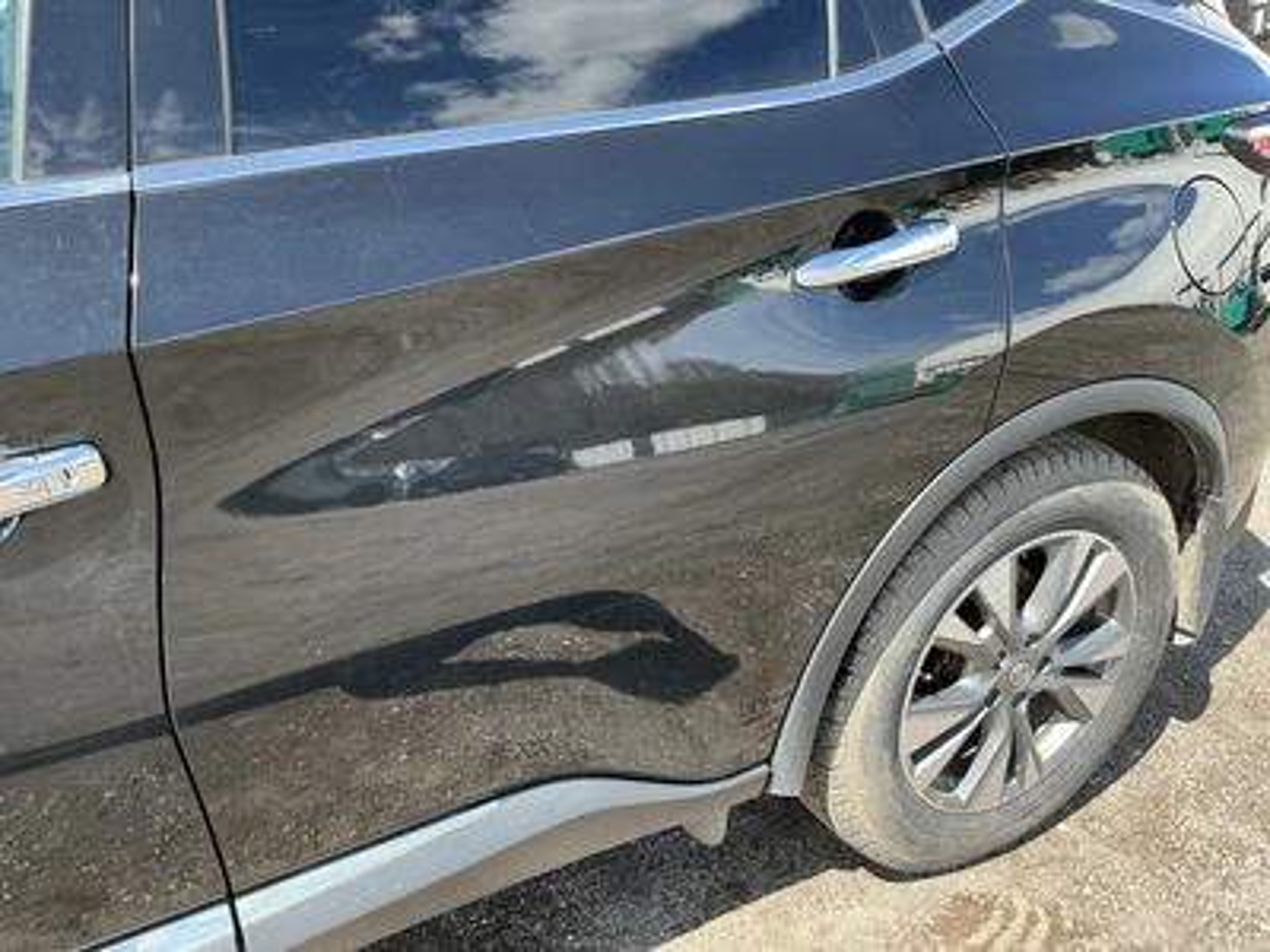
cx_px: 635
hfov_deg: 63.4
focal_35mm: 28
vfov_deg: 49.7
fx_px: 1027
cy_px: 476
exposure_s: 1/281
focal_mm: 3
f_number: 1.8
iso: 25
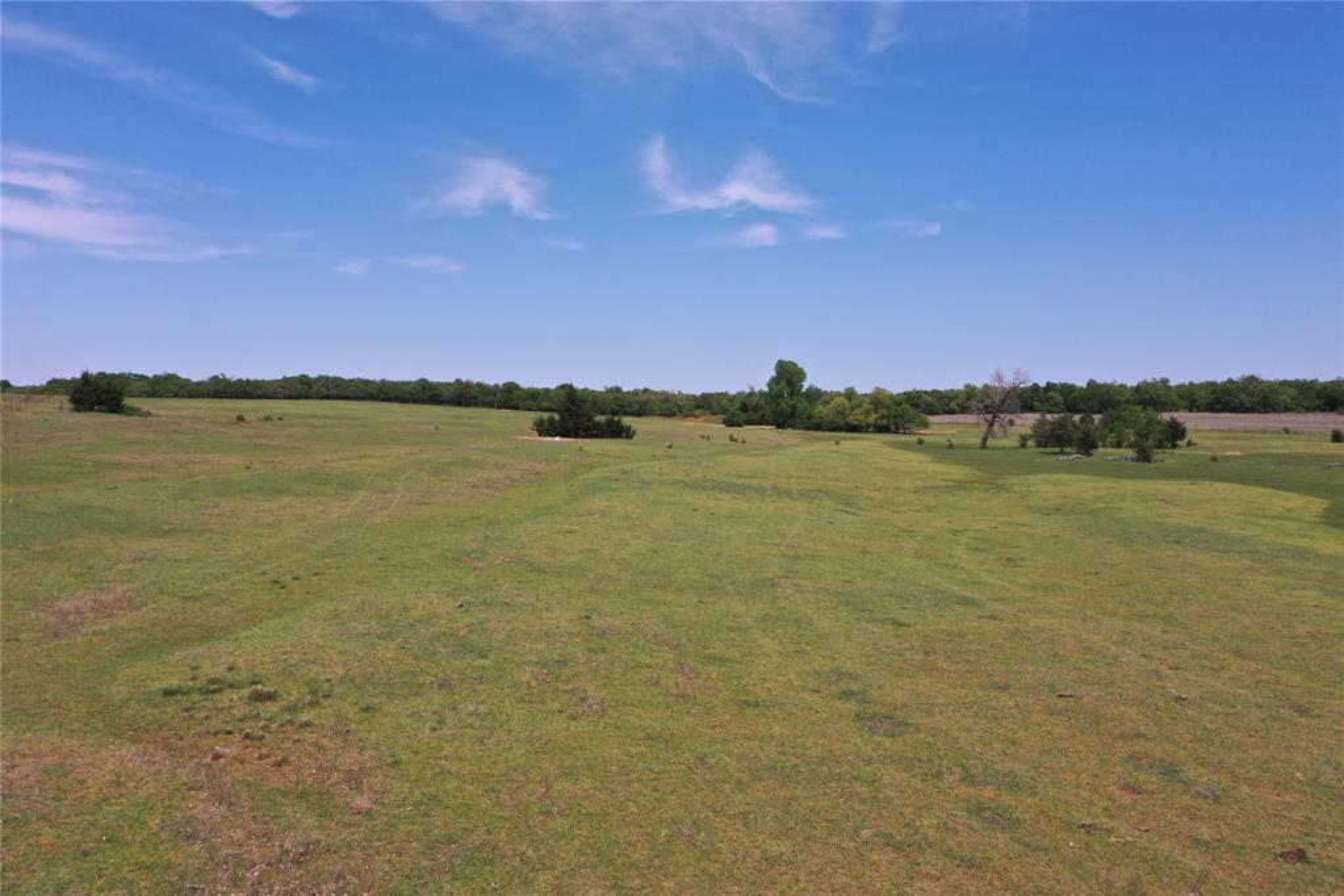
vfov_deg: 46.4
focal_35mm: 28
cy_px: 448
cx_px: 672
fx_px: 1045
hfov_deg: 65.5
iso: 100
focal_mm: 10.26
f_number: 11
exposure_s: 1/120
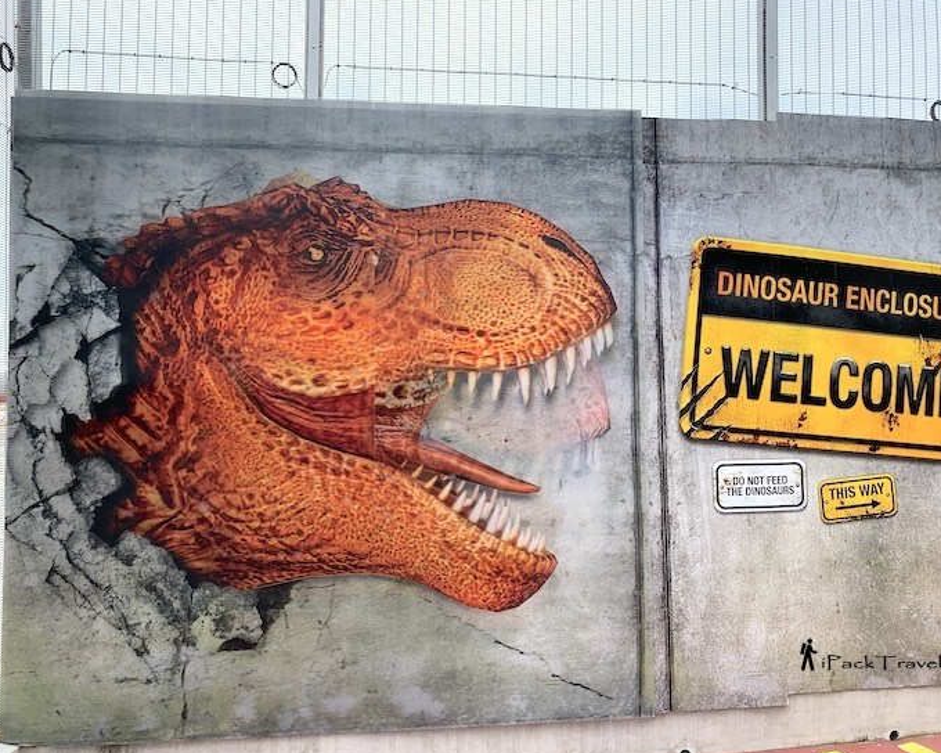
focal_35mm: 28
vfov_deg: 51.5
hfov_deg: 62.1
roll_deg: -0.1
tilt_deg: +2.6
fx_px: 780
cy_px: 376
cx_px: 511
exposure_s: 1/631
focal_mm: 4.25
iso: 25
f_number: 1.8
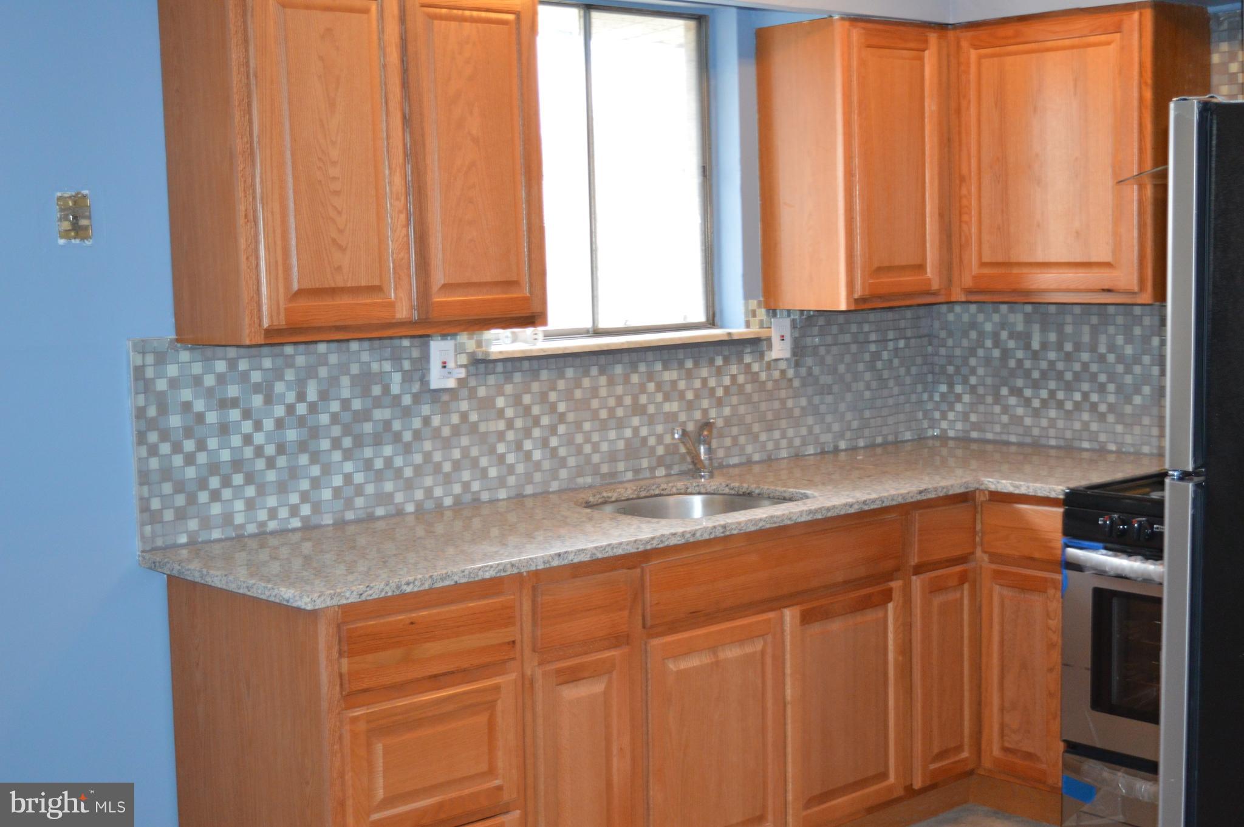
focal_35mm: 51
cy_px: 414
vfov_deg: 26.4
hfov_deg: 38.9
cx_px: 622
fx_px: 1760
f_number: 4.5
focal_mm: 34
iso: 1000
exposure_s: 1/60
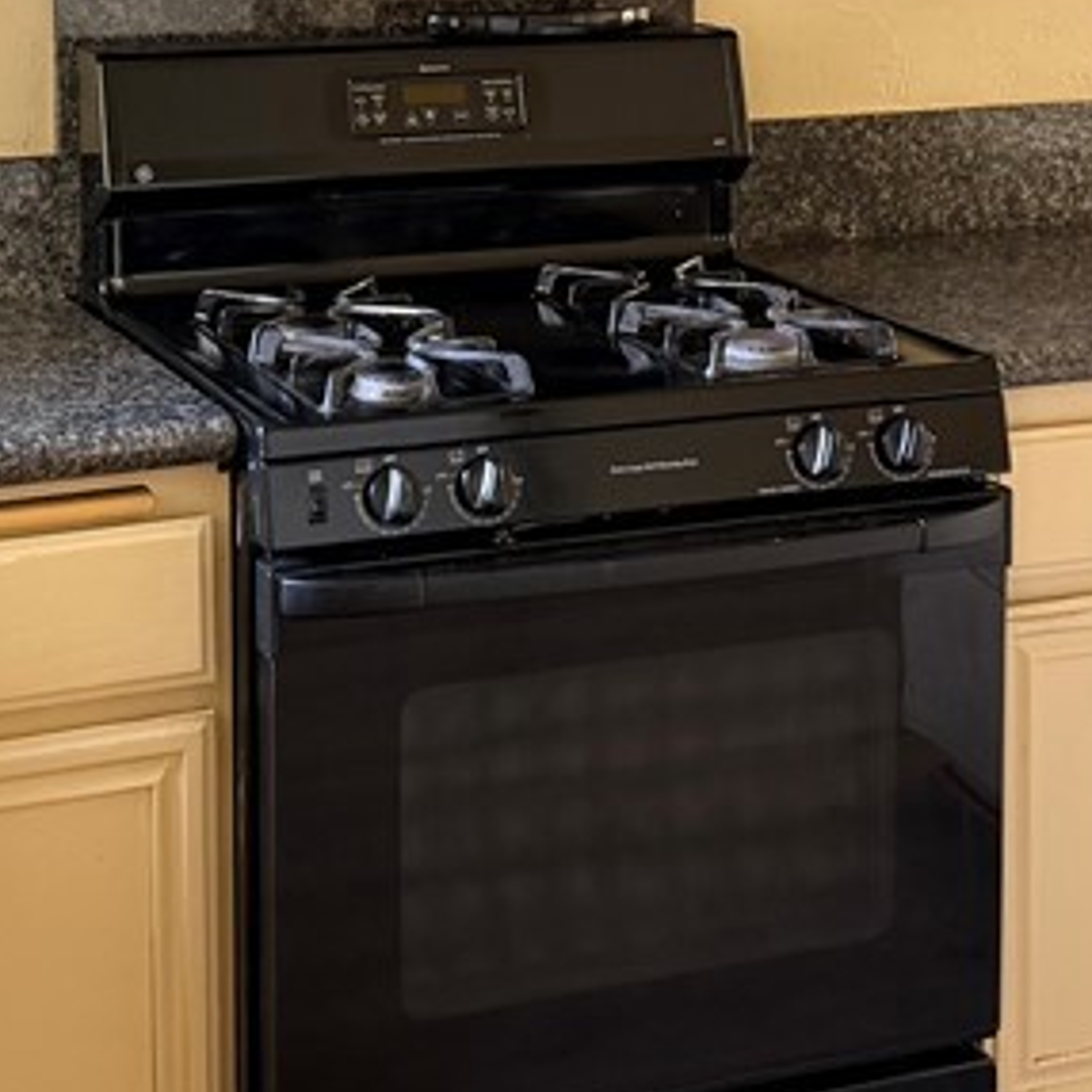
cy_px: 73
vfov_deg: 22.1
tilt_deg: -6.2
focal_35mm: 76
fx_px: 2712
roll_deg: +0.4
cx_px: 470
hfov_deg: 22.7
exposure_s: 1/67
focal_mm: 6.76
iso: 200
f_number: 1.78
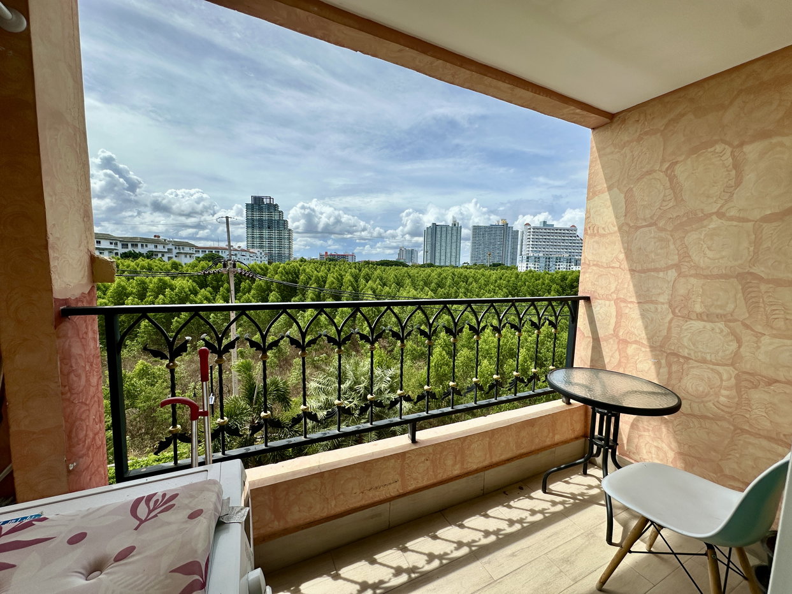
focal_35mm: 14
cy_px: 297
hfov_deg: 102.1
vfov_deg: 85.7
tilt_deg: -5.7
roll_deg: -1.5
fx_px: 320
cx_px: 396
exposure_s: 1/2817
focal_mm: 2.22
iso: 50
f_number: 2.2
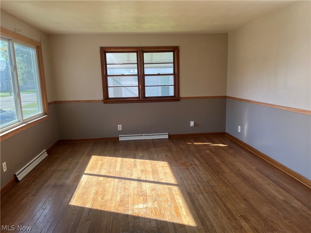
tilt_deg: -10.2
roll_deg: +1.7
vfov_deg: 53.1
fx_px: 234
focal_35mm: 26
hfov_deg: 67.3
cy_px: 116
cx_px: 156
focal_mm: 5.7
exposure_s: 1/206
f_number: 1.5
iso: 40
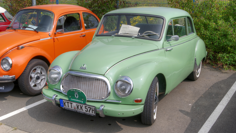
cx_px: 118
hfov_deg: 46.4
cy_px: 60
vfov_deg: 27.1
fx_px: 275
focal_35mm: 44
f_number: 11
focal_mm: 28
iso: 100
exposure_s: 1/180
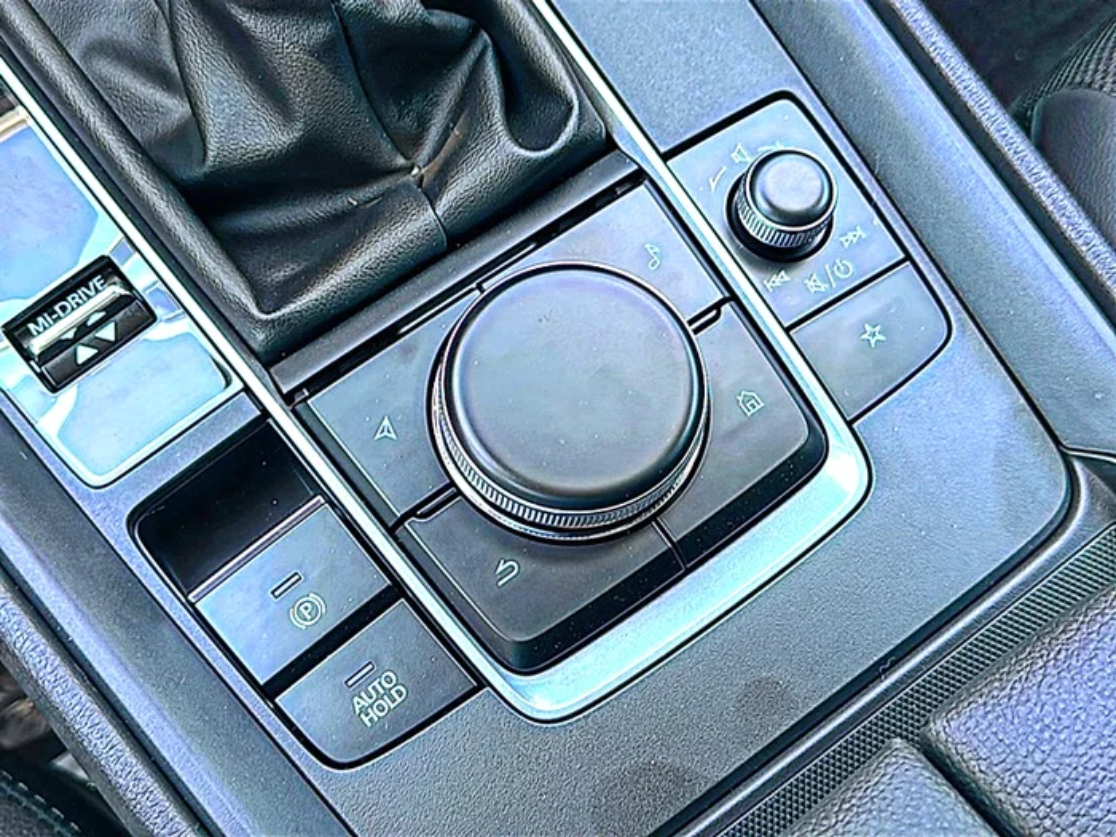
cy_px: 418
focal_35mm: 39
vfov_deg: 36.8
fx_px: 1257
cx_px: 558
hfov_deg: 47.9
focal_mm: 6.86
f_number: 1.78
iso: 50
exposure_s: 1/55
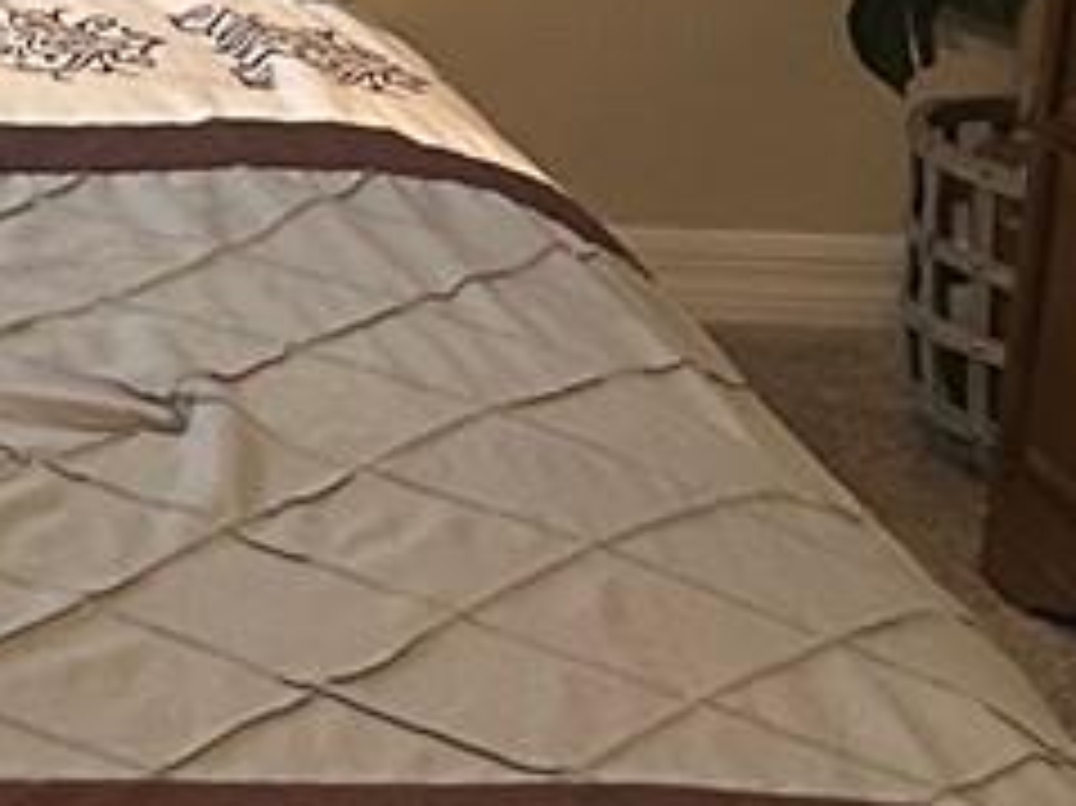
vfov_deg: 8.2
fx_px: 5406
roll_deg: -4.8
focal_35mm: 174
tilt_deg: -6.3
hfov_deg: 11.2
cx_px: -149
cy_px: -599
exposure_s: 1/60
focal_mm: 5.7
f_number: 1.5
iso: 320
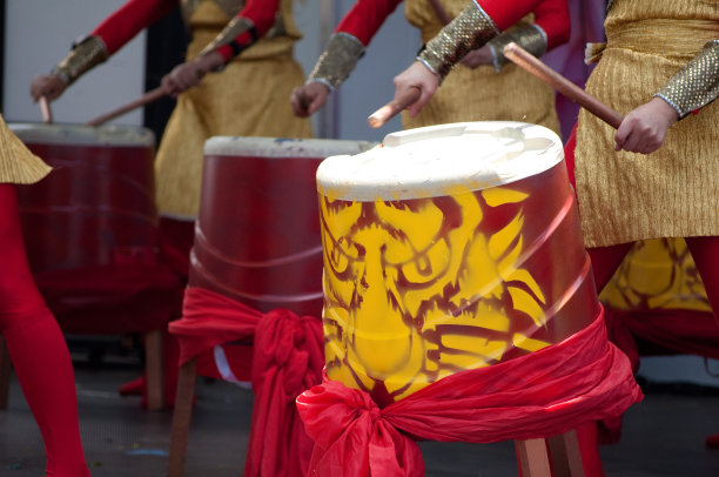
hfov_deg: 9.5
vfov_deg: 6.3
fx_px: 4337
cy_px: 238
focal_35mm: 218
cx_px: 360
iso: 400
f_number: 6.3
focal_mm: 145
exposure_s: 1/640
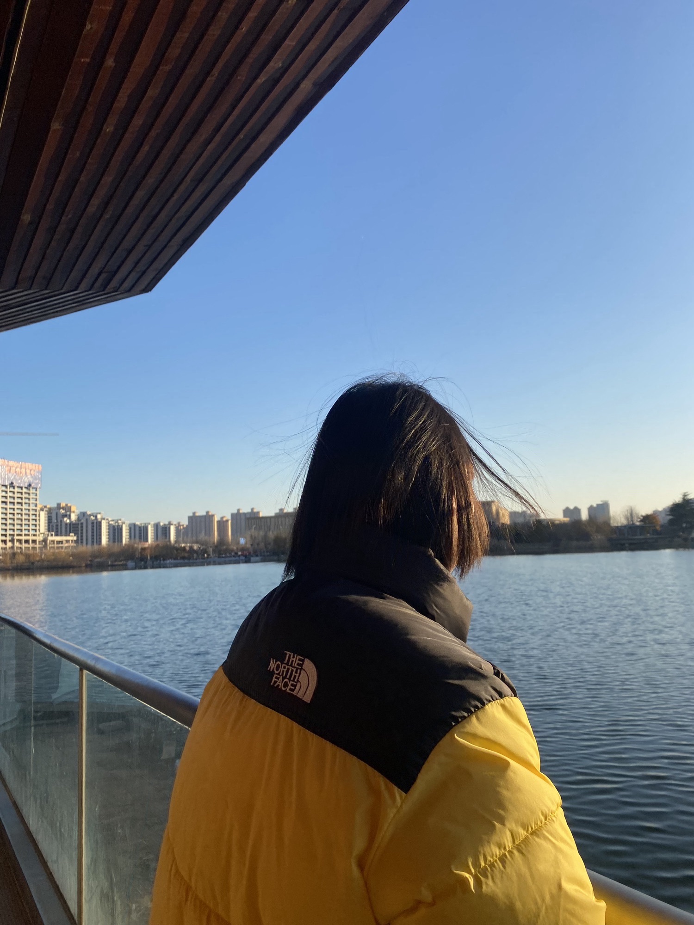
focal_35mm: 26
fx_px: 695
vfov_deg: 67.3
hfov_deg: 53.1
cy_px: 462
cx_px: 347
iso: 32
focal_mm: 4.25
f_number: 1.8
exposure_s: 1/2222
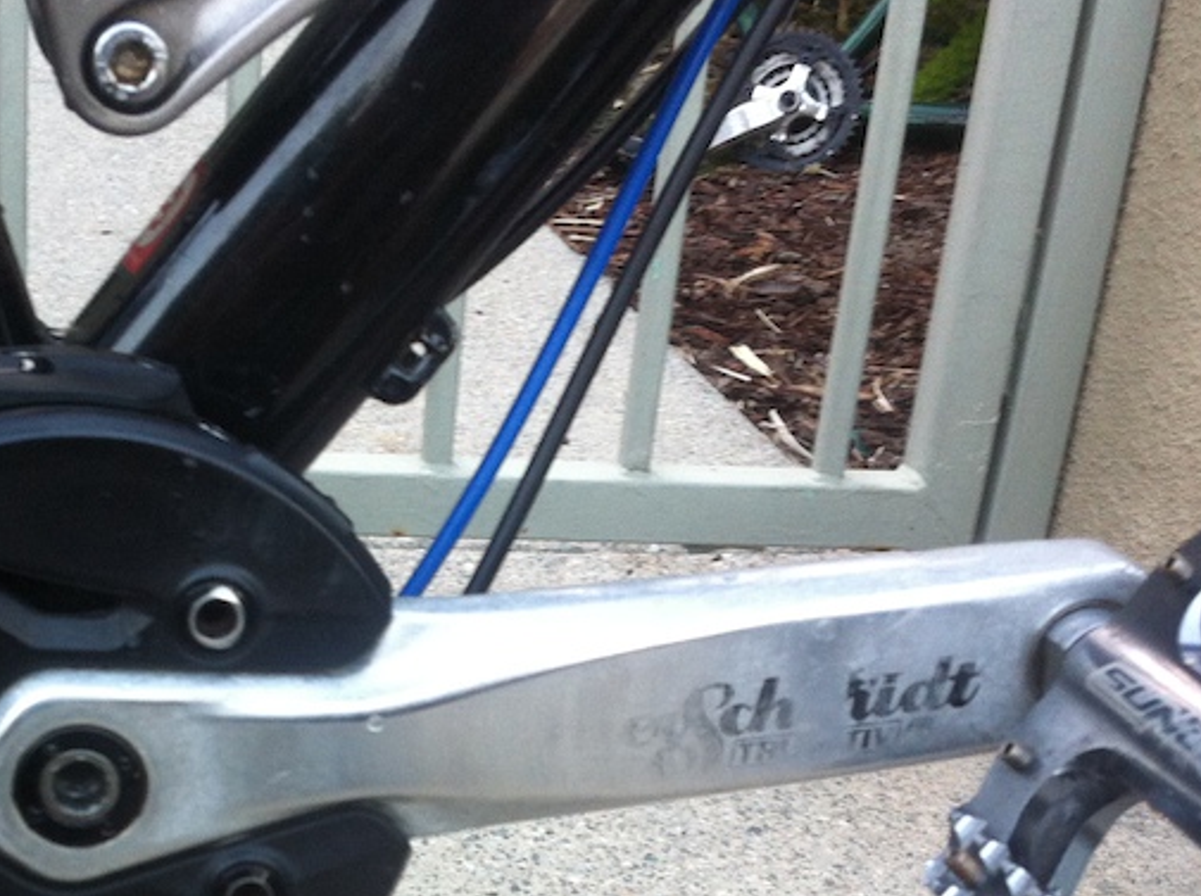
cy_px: 866
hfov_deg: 27.2
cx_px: 381
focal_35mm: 71
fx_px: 2459
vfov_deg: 20.1
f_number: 2.8
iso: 80
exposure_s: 1/15
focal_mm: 3.85
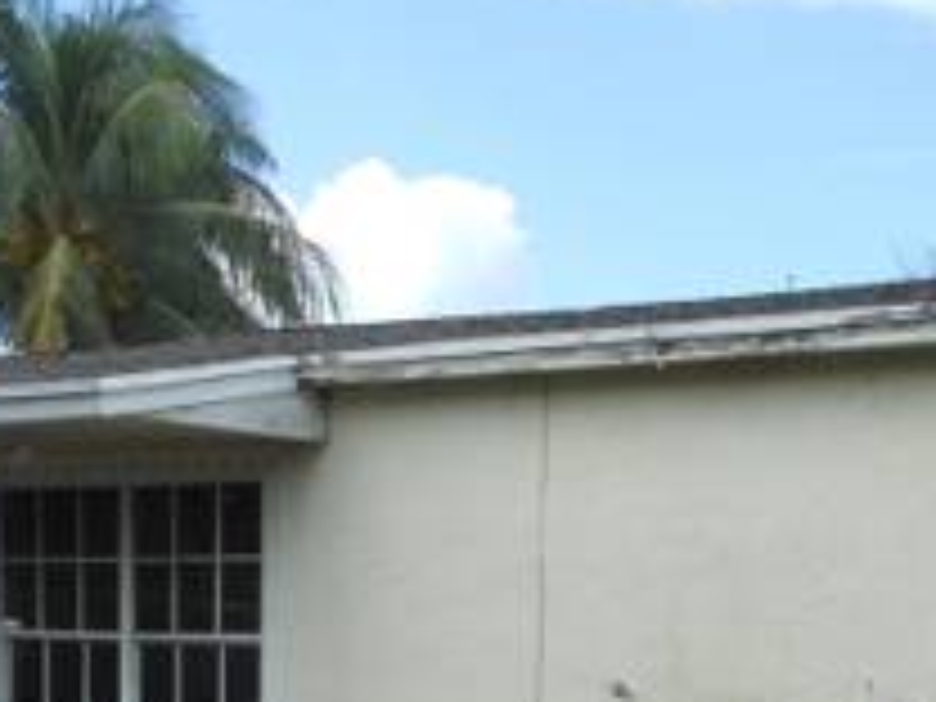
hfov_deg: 25.3
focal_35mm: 77
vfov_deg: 18.4
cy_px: 767
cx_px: 585
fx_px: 2082
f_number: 3.2
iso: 80
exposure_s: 1/640
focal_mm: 4.5
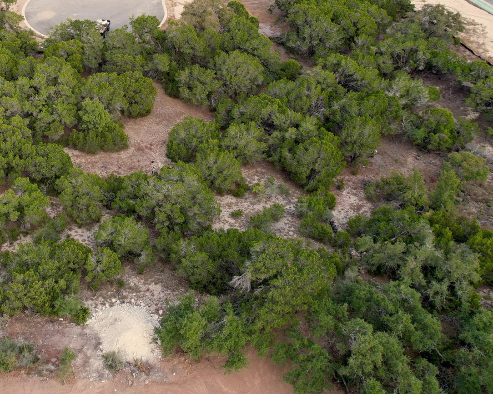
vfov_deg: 37.1
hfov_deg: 45.1
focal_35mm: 39
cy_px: 87
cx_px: 119
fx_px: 569
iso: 120
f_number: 2.8
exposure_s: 1/125
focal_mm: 8.38
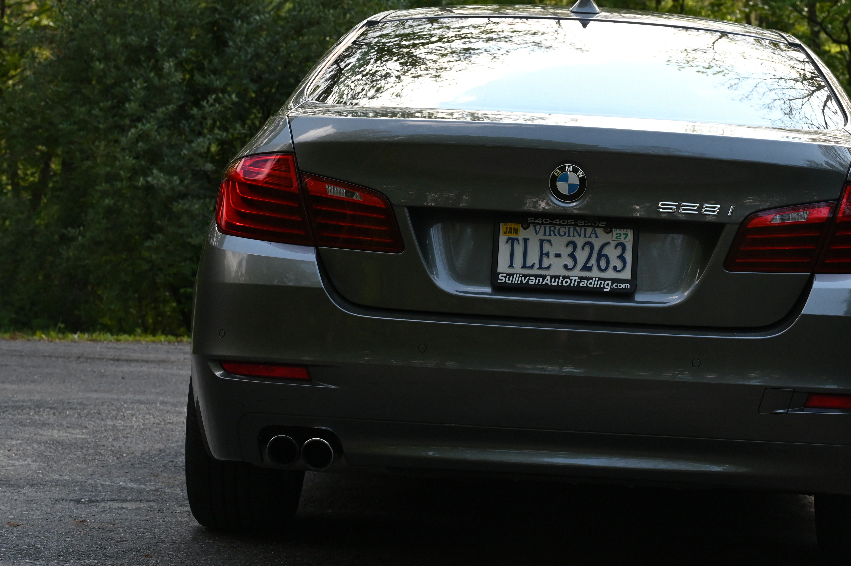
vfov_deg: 15.7
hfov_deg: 23.3
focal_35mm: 87
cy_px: 237
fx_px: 2055
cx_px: 583
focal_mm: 63
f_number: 8
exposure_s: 1/400
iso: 1600
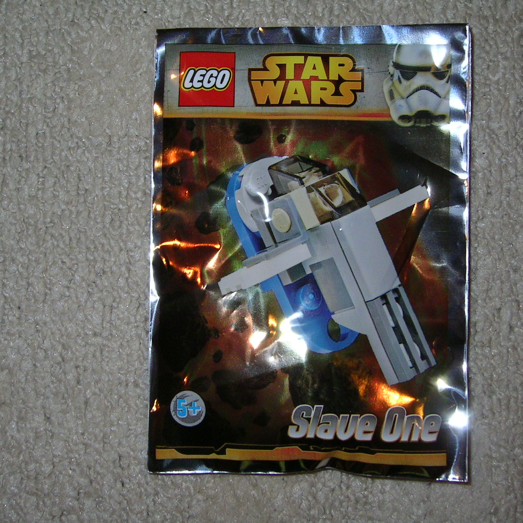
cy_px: 262
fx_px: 735
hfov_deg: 39.1
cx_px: 283
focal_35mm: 43
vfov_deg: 39.2
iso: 100
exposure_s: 1/30
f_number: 4.8
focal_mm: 5.6
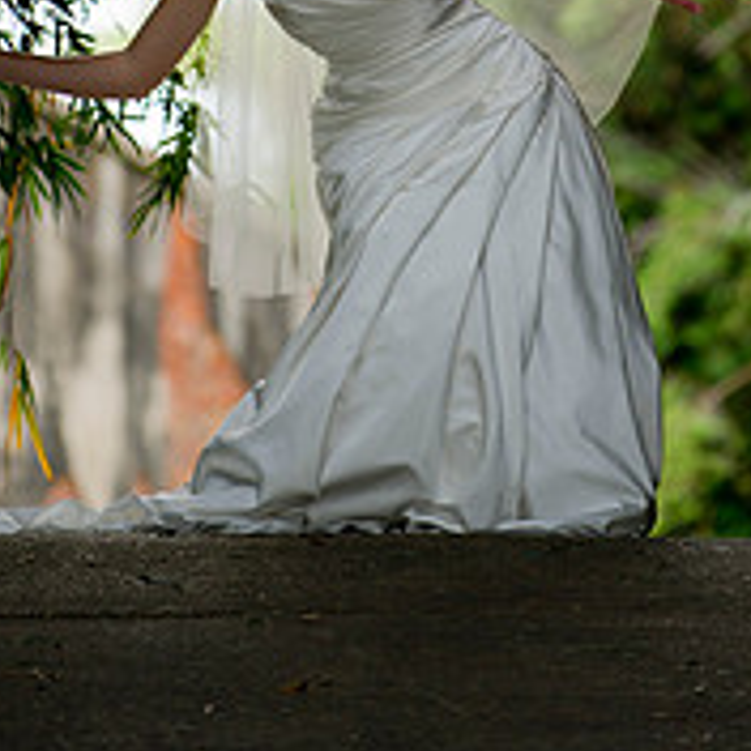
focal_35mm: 433
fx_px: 10628
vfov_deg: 4.0
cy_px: -162
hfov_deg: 4.0
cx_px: 433
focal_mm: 200
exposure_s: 1/200
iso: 400
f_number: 2.8
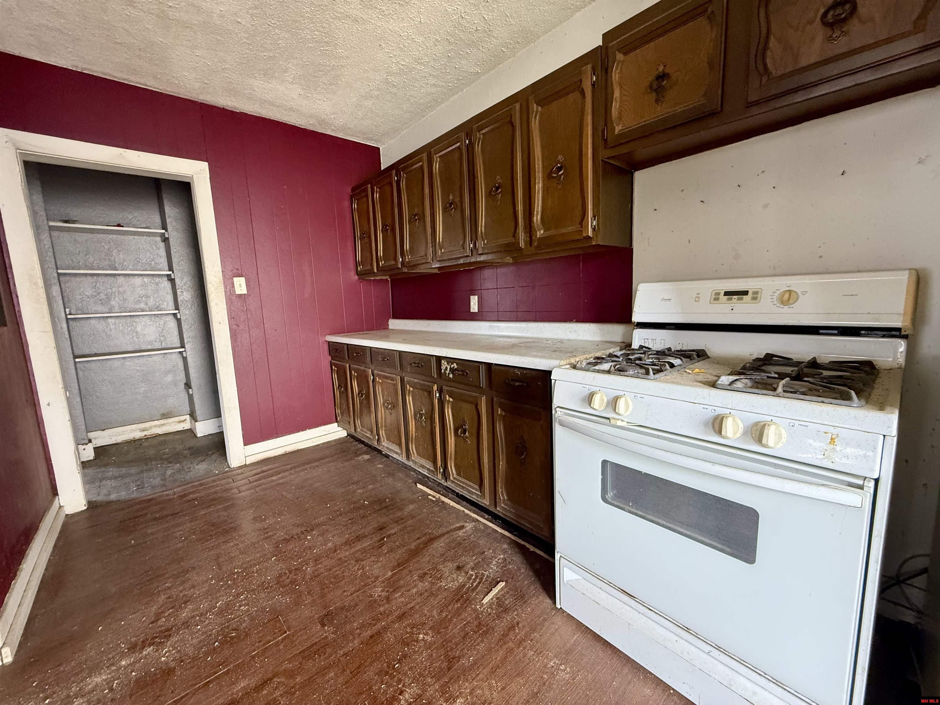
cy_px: 352
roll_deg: +1.4
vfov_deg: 85.7
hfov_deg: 102.1
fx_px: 380
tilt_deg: -7.9
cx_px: 470
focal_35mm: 14
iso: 400
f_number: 2.2
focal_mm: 2.22
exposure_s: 1/60
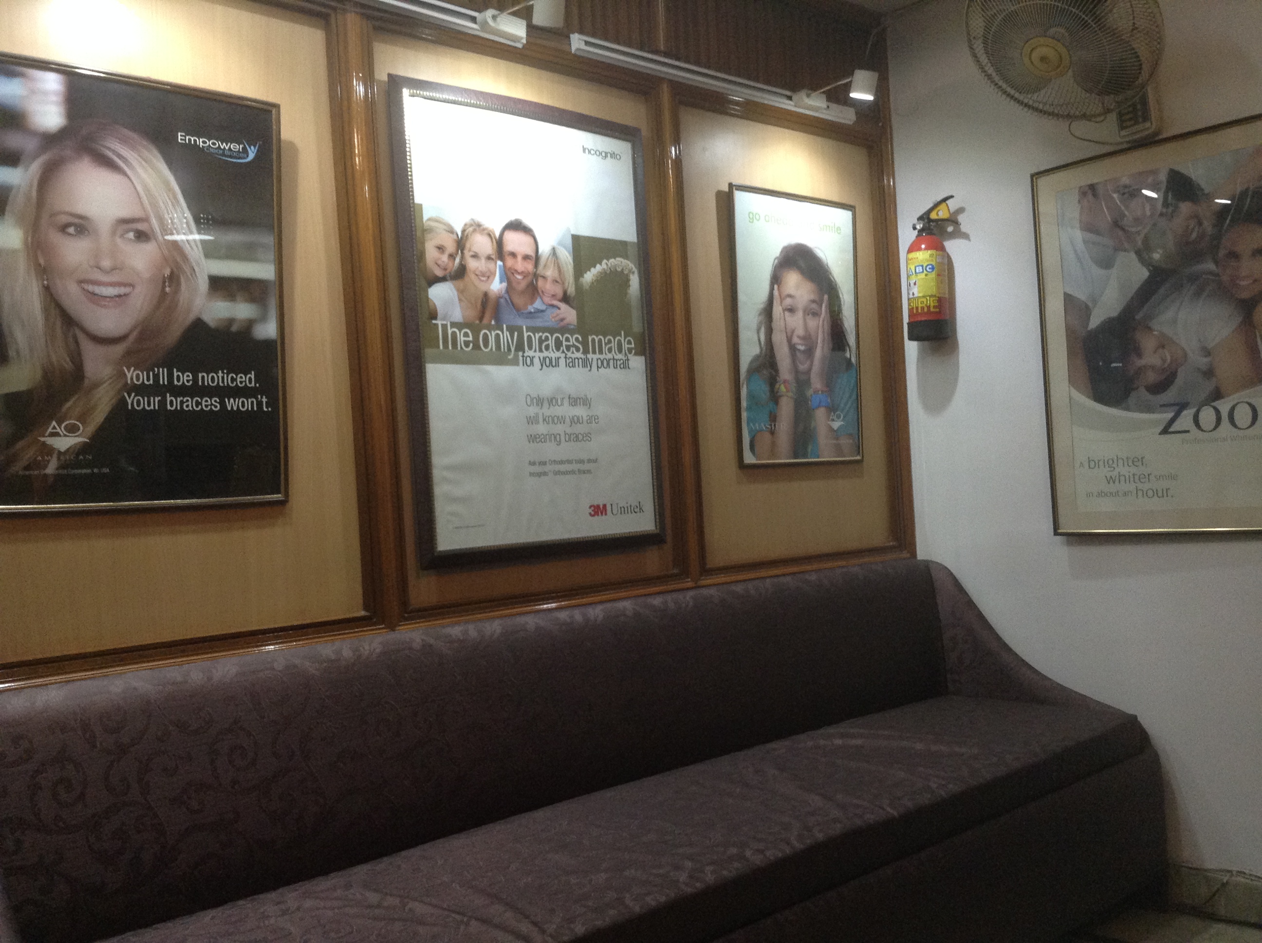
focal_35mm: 33
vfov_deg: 42.8
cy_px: 472
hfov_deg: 55.4
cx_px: 631
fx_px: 1201
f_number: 2.4
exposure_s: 1/24
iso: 125
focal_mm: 3.3
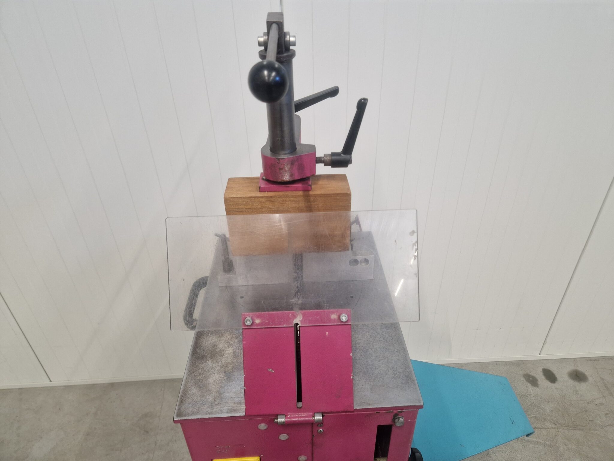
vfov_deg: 58.9
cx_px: 307
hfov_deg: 73.9
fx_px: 408
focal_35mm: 23
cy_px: 230
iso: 50
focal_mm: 5.4
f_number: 1.8
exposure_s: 1/100
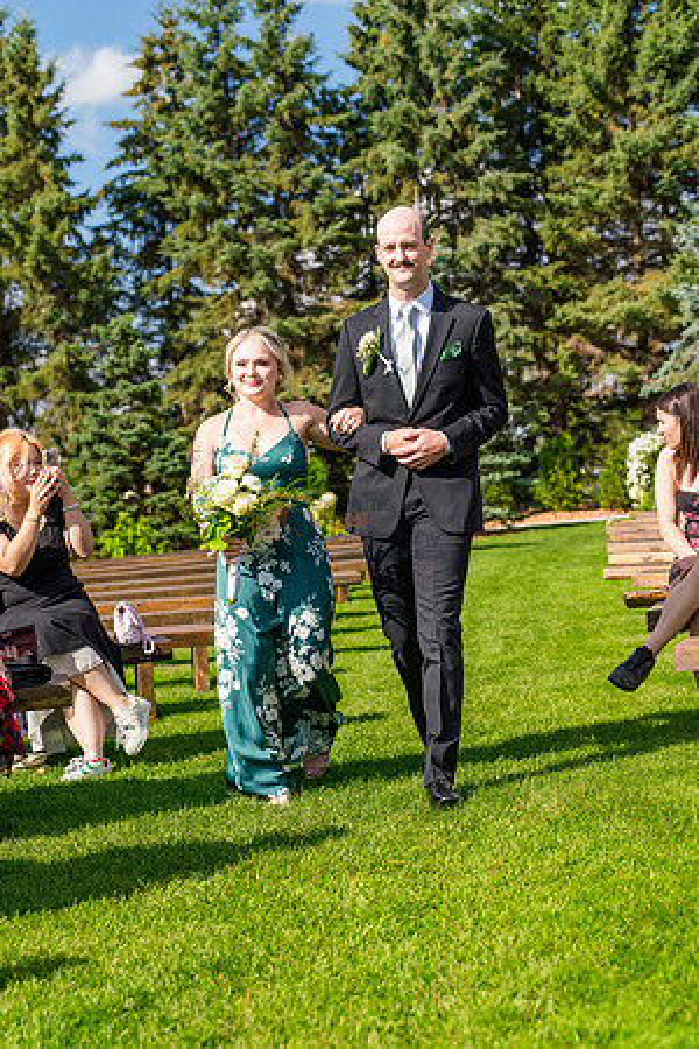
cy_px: 524
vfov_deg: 30.1
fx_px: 1951
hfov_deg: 20.3
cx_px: 350
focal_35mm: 67
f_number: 4
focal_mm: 67
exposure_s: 1/2500
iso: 400
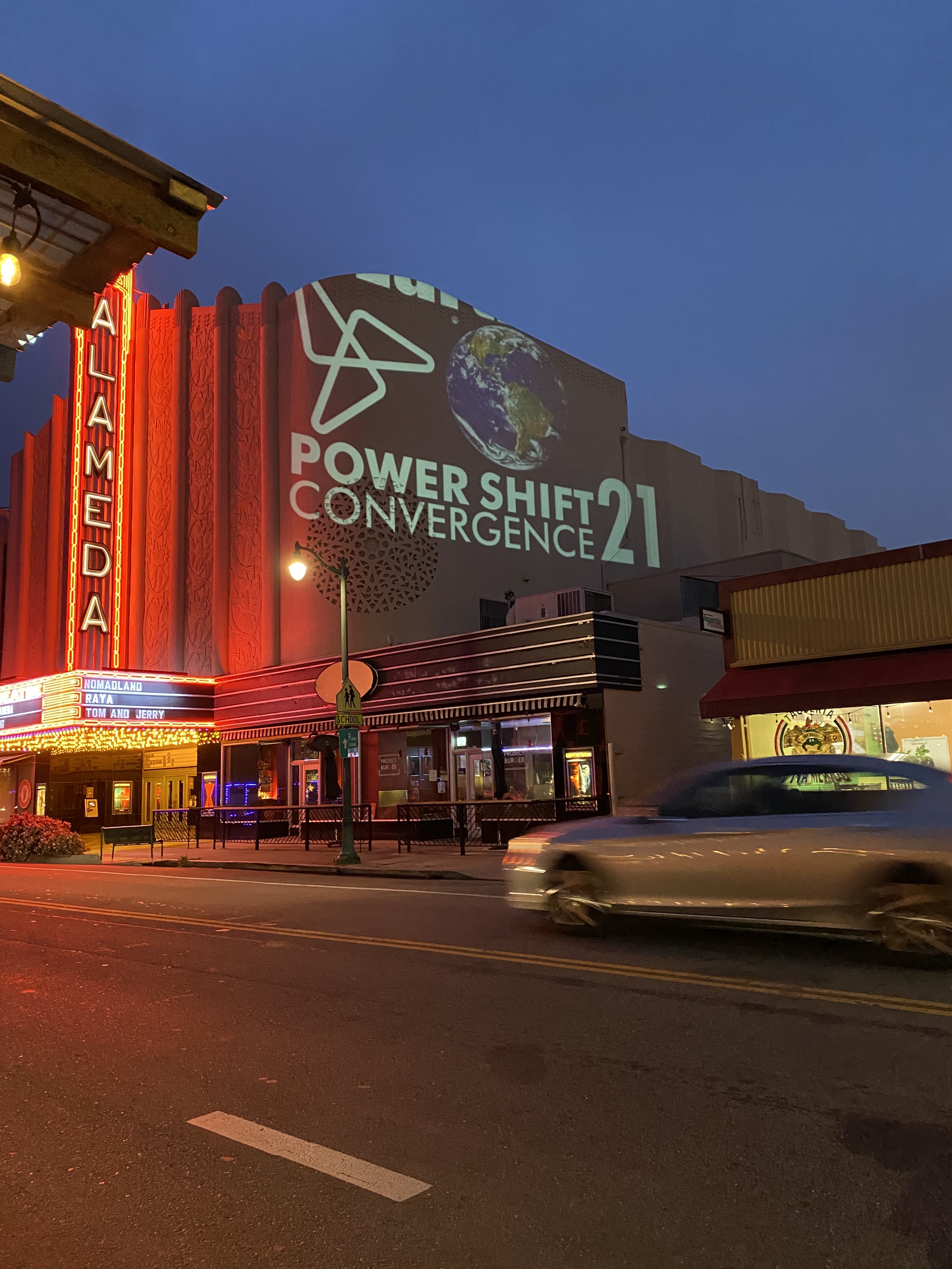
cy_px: 634
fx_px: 953
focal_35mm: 26
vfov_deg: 67.3
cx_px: 476
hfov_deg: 53.1
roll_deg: +2.6
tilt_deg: +10.0
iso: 800
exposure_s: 1/30
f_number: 1.8
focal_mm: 4.25
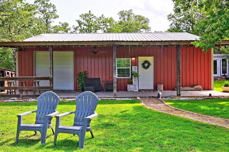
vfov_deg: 43.5
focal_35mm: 30
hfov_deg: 62.0
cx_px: 114
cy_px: 76
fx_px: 191
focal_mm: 30
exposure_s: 1/320
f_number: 8
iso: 400
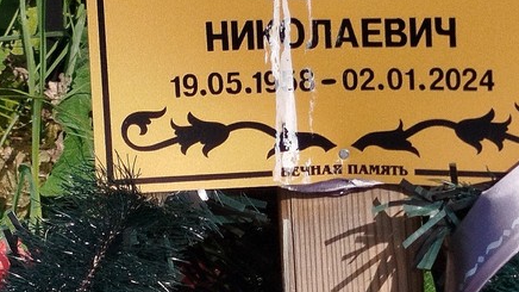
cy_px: 30
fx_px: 798
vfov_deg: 20.3
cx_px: 414
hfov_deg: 34.9
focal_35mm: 58
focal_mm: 5.31
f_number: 1.7
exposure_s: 1/881
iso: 50
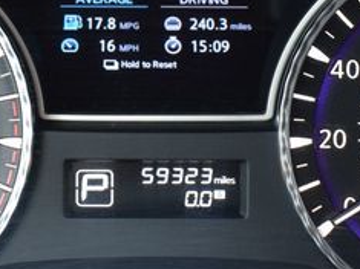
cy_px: 67
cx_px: 161
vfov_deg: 16.3
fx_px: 939
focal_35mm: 90
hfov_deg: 21.7
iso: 400
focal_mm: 23
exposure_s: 1/20
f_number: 6.3
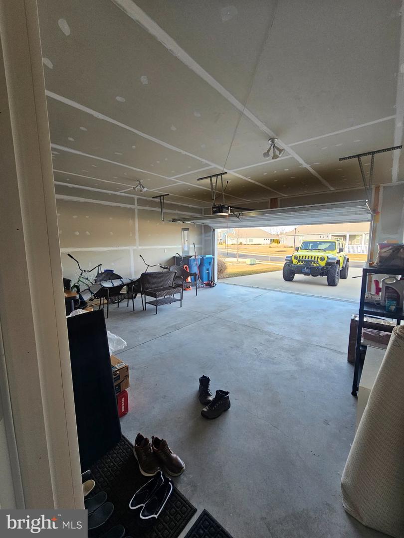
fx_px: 202
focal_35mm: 13
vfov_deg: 106.2
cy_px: 269
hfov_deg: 89.9
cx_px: 202
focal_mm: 2.2
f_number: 2.2
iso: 80
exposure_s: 1/77.4
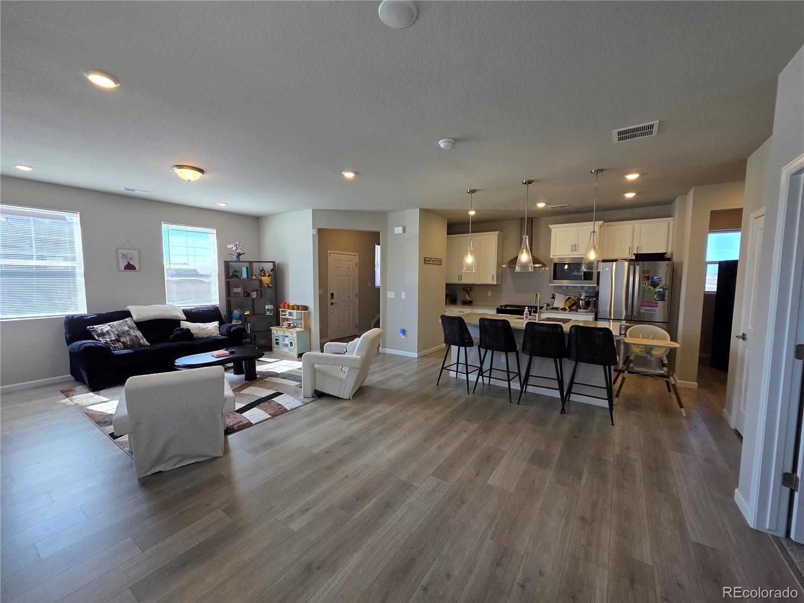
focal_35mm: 13
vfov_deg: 89.9
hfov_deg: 106.2
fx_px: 302
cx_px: 402
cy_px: 302
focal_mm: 2.2
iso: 50
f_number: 1.9
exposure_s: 1/120
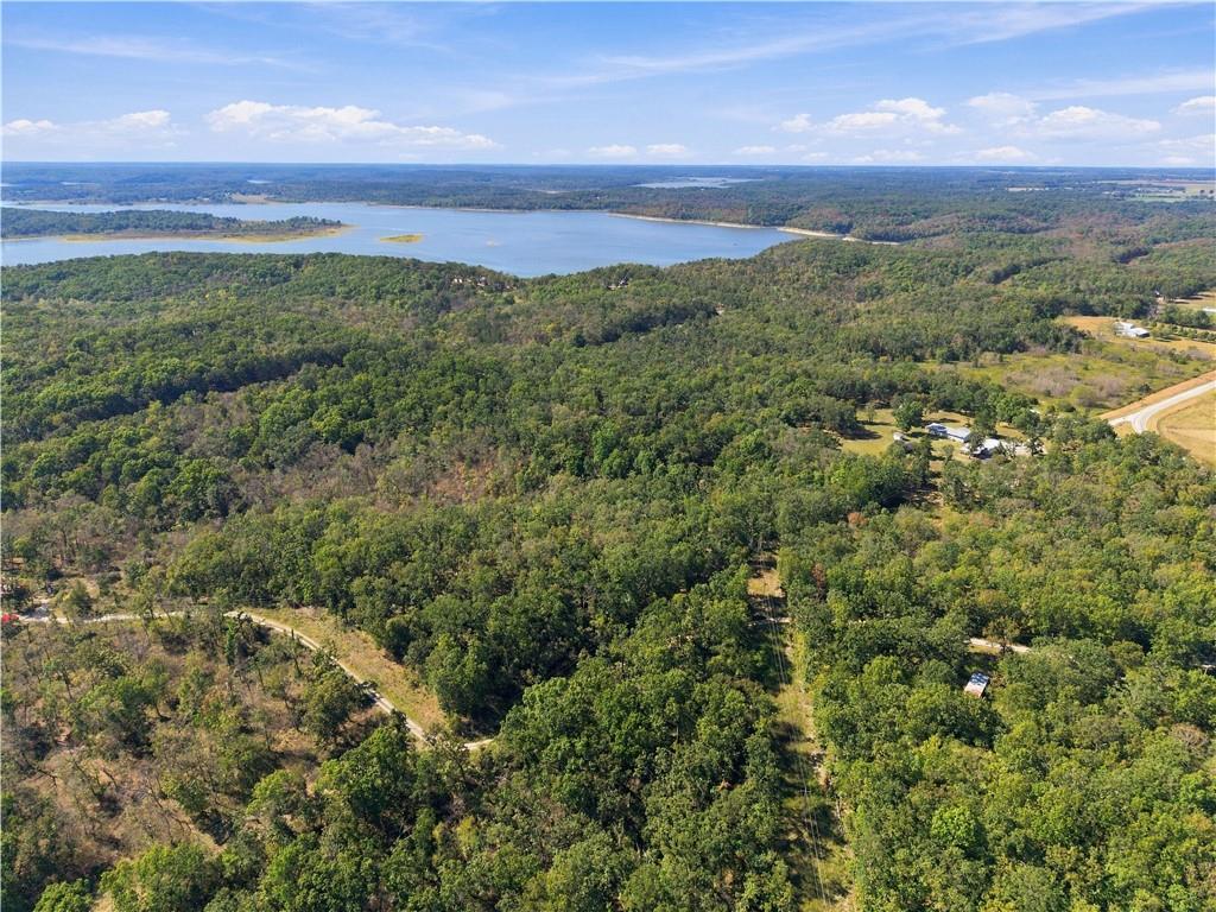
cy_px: 456
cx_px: 608
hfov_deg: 71.6
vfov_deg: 56.8
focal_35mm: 24
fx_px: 843
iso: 260
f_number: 1.8
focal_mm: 8.7
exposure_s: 1/3200
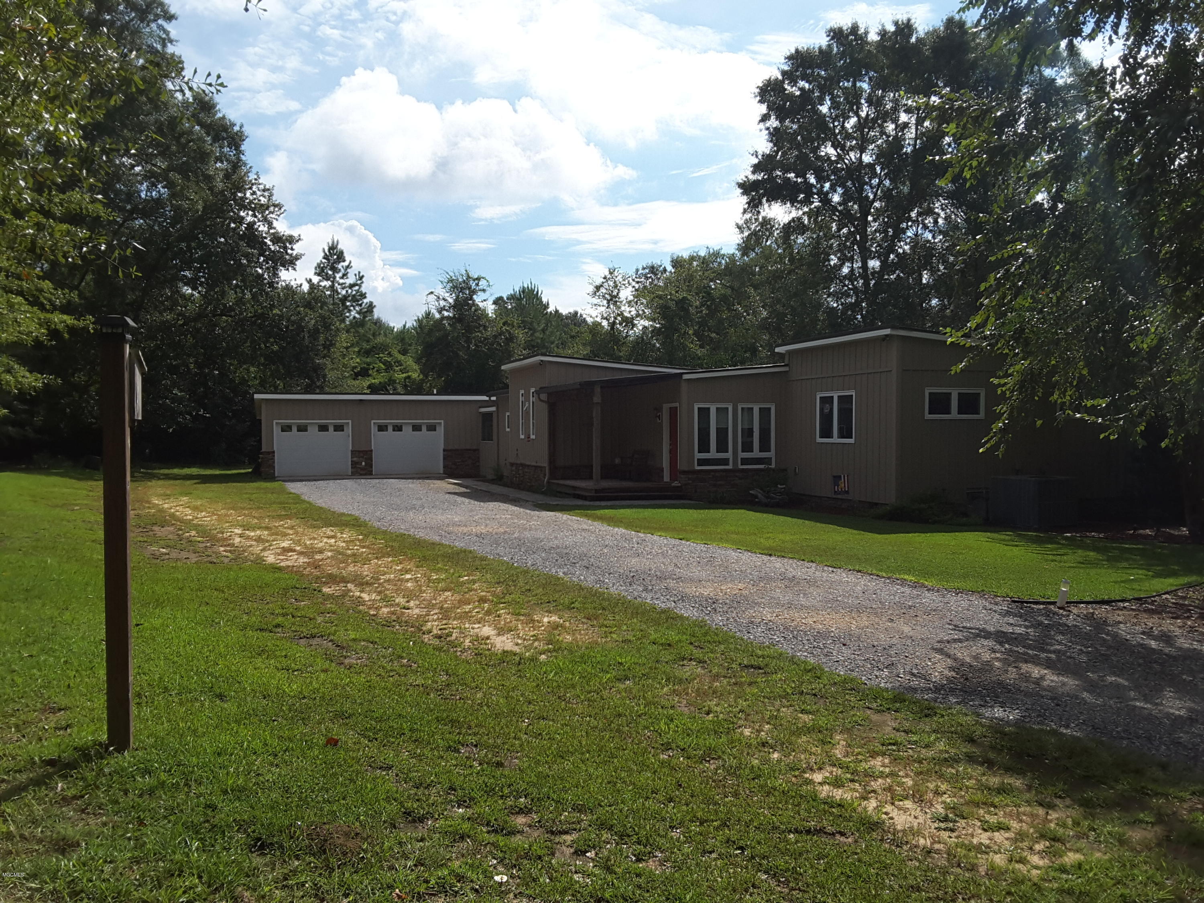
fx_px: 1078
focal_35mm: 31
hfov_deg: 58.4
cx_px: 602
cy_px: 452
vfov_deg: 45.4
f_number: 1.9
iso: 40
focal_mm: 2.9
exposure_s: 1/2072
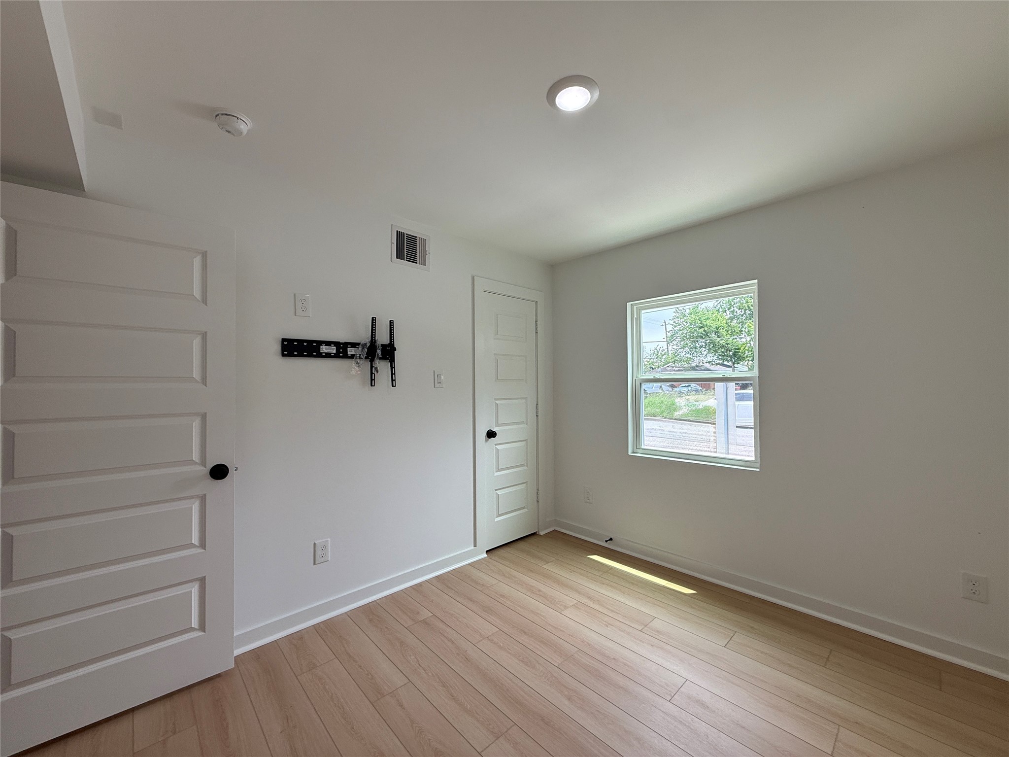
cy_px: 378
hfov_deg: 102.1
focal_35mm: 14
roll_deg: +0.7
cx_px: 504
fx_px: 408
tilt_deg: +1.4
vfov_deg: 85.7
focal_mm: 2.22
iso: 64
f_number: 2.2
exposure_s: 1/243
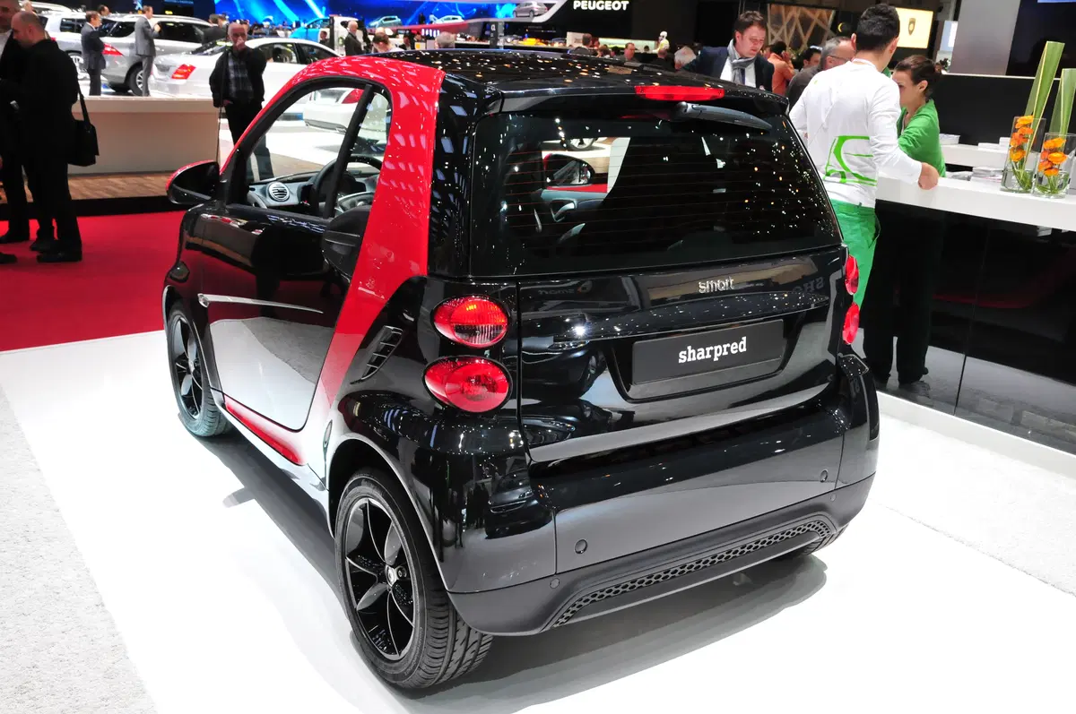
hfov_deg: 57.3
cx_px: 538
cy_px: 357
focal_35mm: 33
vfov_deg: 39.9
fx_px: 985
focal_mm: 22
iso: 800
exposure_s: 1/60
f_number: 8
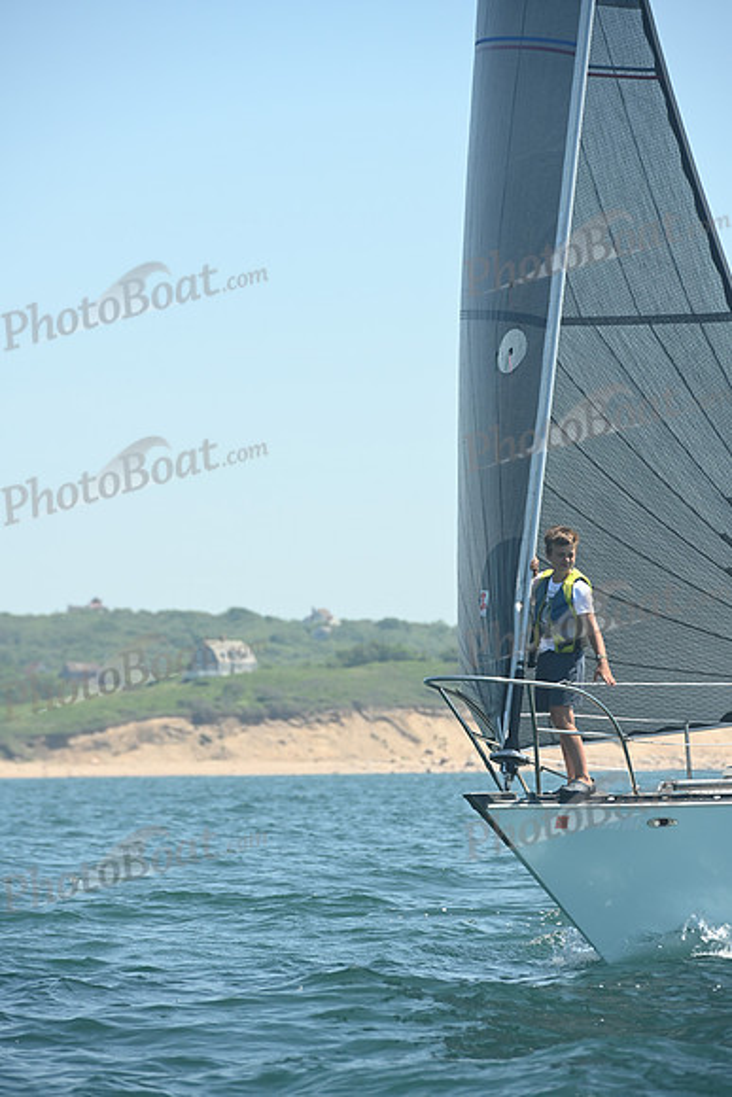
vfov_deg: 10.5
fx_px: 5943
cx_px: 366
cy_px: 548
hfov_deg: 7.0
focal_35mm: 195
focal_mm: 195
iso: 320
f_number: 8
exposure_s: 1/1000
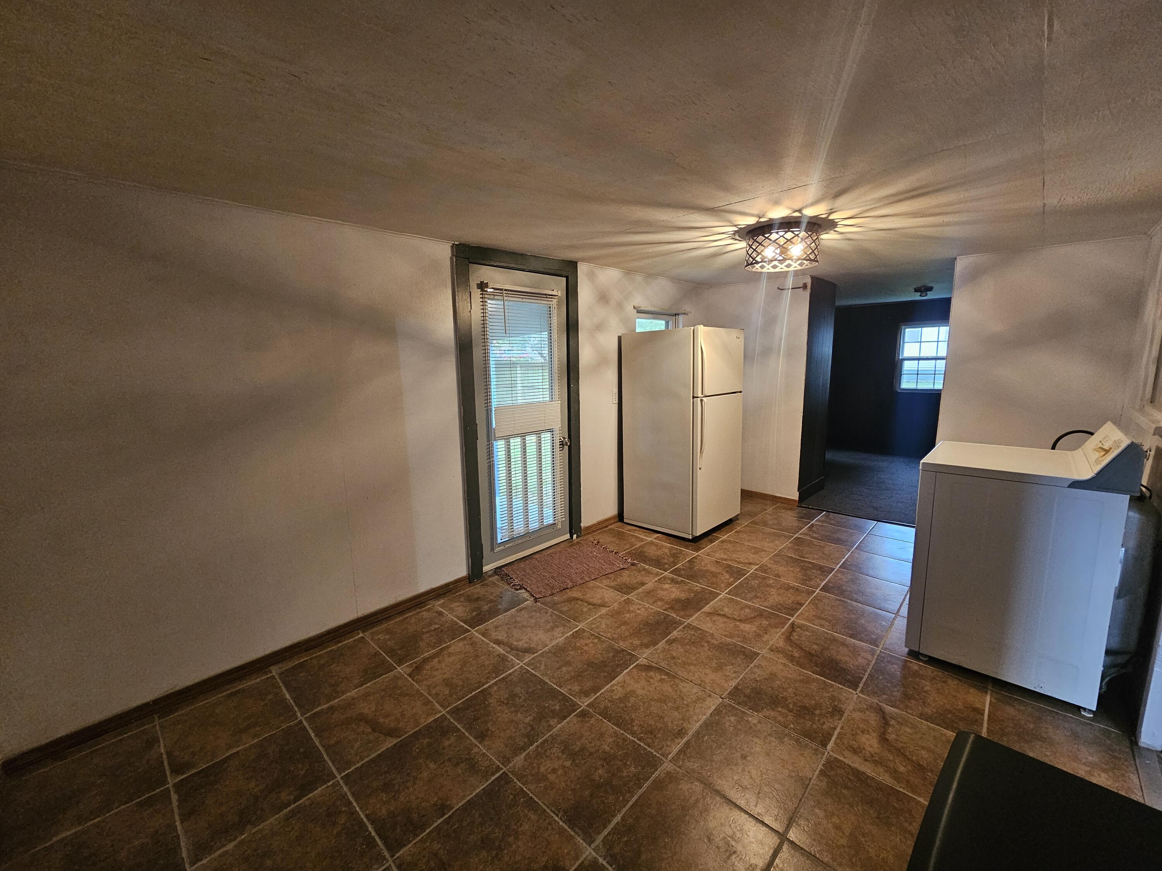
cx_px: 581
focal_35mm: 13
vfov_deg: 89.9
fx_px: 436
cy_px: 436
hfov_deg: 106.2
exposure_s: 1/30
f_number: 2.2
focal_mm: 2.2
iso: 500
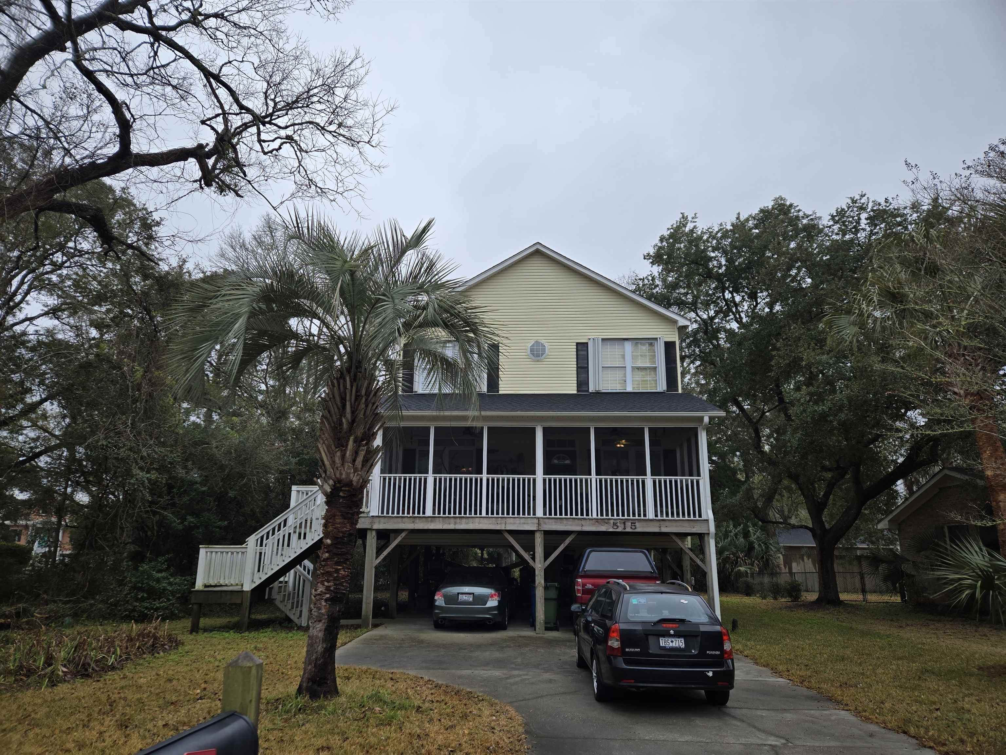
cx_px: 503
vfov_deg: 58.9
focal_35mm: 23
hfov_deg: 73.9
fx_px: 668
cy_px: 378
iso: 25
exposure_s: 1/621
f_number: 1.8
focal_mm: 5.4
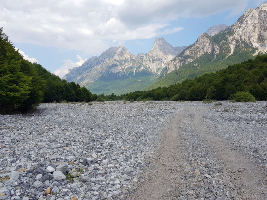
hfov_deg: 67.3
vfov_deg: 53.1
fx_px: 201
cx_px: 134
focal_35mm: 26
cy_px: 100
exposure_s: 1/1612
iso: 40
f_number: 1.7
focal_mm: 4.2
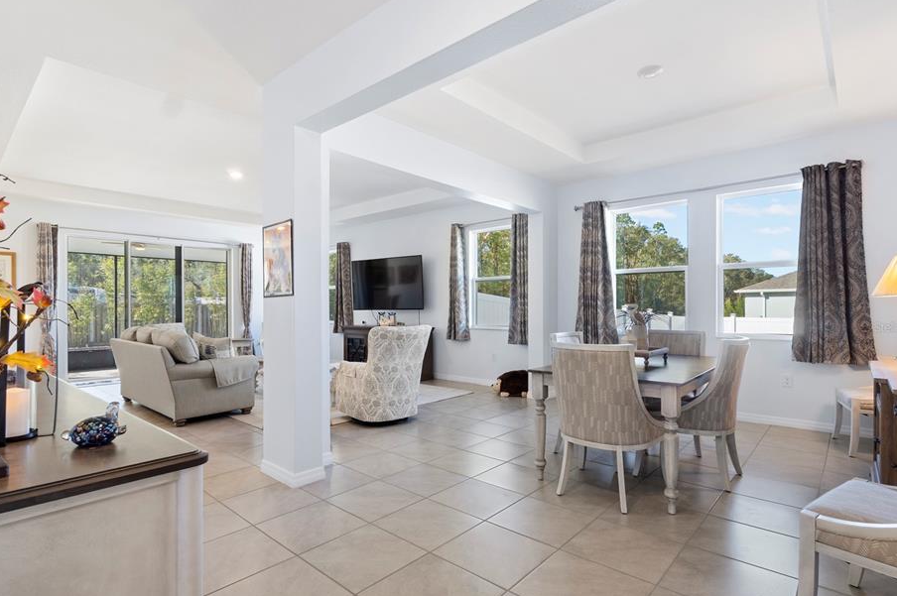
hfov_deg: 93.2
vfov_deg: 70.2
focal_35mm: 17
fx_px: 423
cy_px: 327
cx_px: 423
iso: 100
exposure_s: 1/1.67
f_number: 8
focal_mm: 10
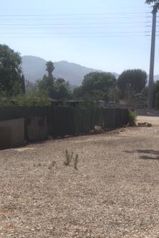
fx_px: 391
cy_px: 196
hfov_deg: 23.0
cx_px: 74
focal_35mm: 59
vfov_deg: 32.8
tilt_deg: -17.5
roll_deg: -0.2
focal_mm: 4.15
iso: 25
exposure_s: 1/1479
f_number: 2.2
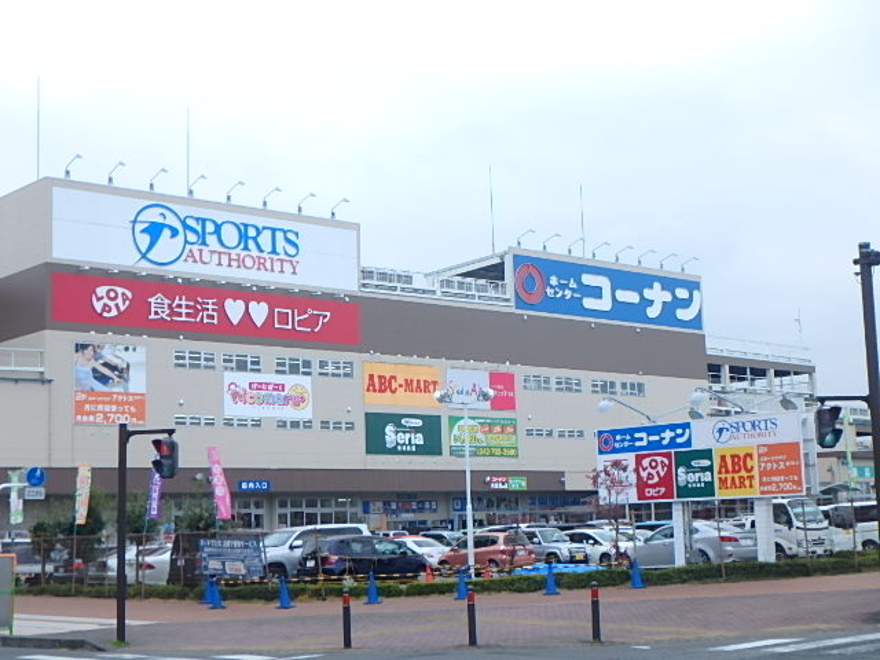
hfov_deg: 38.9
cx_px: 440
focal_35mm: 49
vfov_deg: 29.7
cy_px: 330
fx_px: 1246
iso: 125
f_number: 5.2
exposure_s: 1/125
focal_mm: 8.7
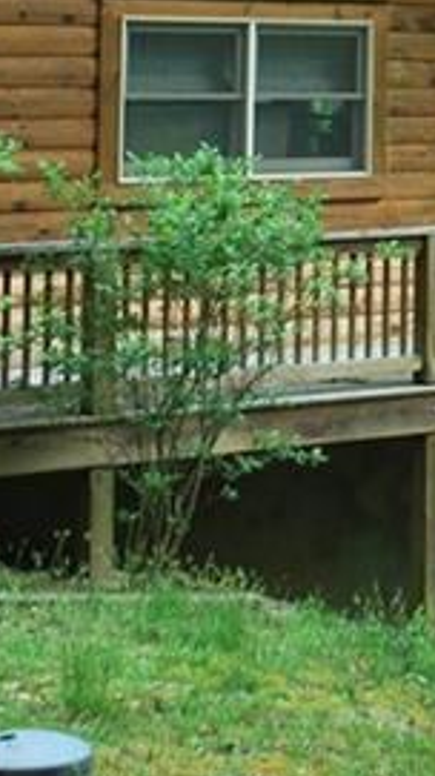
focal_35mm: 119
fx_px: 2446
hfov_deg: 10.0
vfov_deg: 17.6
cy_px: -10
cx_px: 515
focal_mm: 20
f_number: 5.6
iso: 200
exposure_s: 1/125
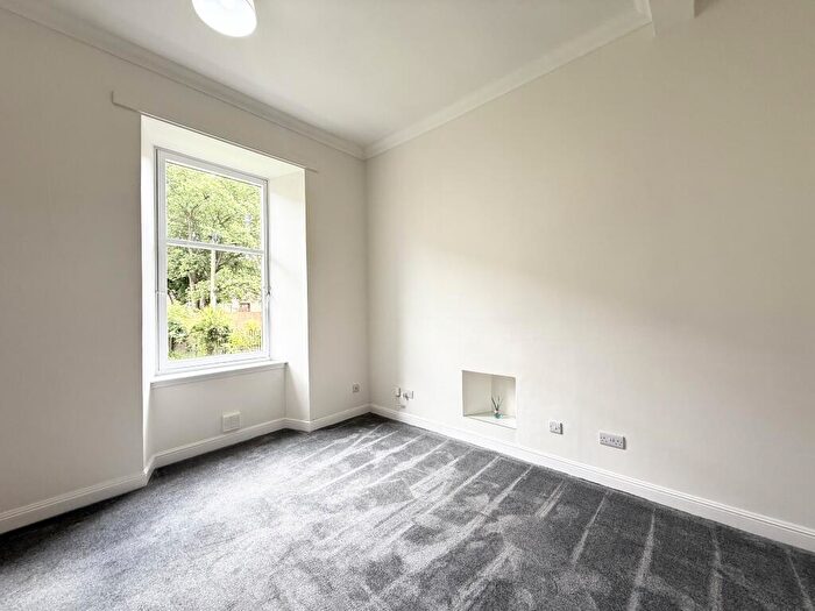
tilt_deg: +0.6
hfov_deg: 102.1
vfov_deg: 85.7
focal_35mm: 14
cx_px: 408
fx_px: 330
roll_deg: +1.7
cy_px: 306
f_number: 2.2
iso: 80
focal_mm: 2.22
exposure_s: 1/99
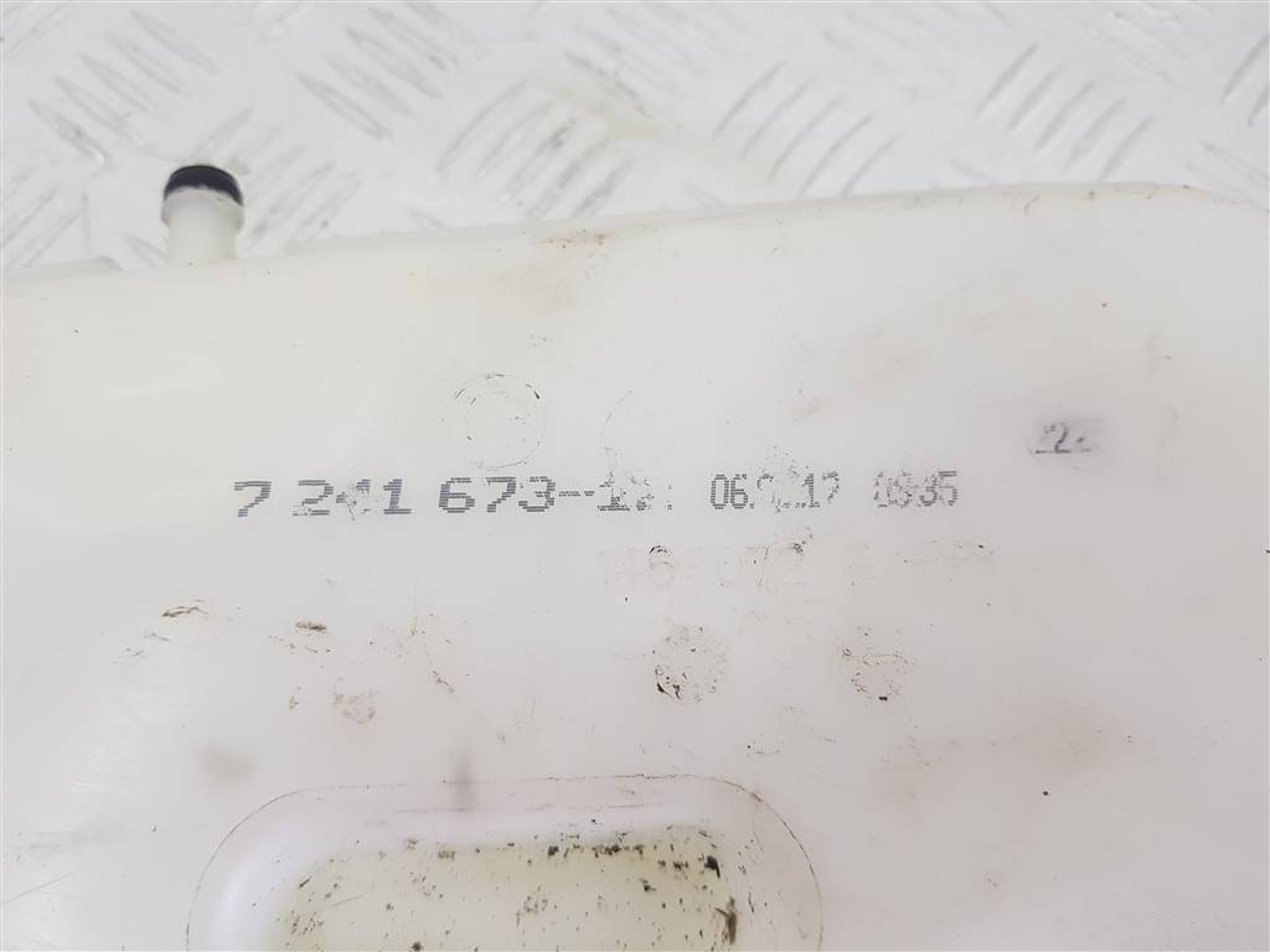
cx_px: 635
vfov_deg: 53.1
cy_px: 476
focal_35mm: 26
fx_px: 954
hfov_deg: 67.3
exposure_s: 1/100
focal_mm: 4.2
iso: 64
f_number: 1.7
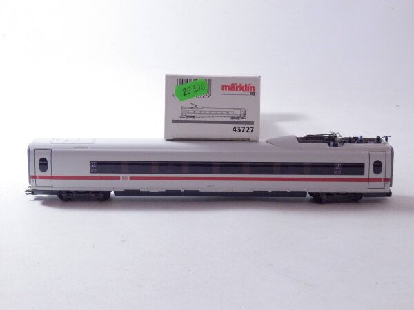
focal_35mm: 66
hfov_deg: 29.4
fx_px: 789
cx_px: 207
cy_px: 155
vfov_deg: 22.3
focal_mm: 11.9
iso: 800
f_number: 4.4
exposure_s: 1/160
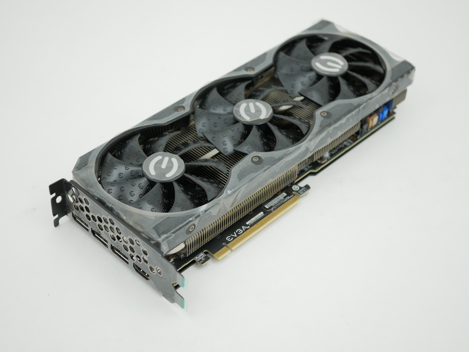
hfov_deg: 32.2
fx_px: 813
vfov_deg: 24.4
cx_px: 234
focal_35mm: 60
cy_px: 176
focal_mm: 30
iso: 200
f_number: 2.8
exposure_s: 1/125
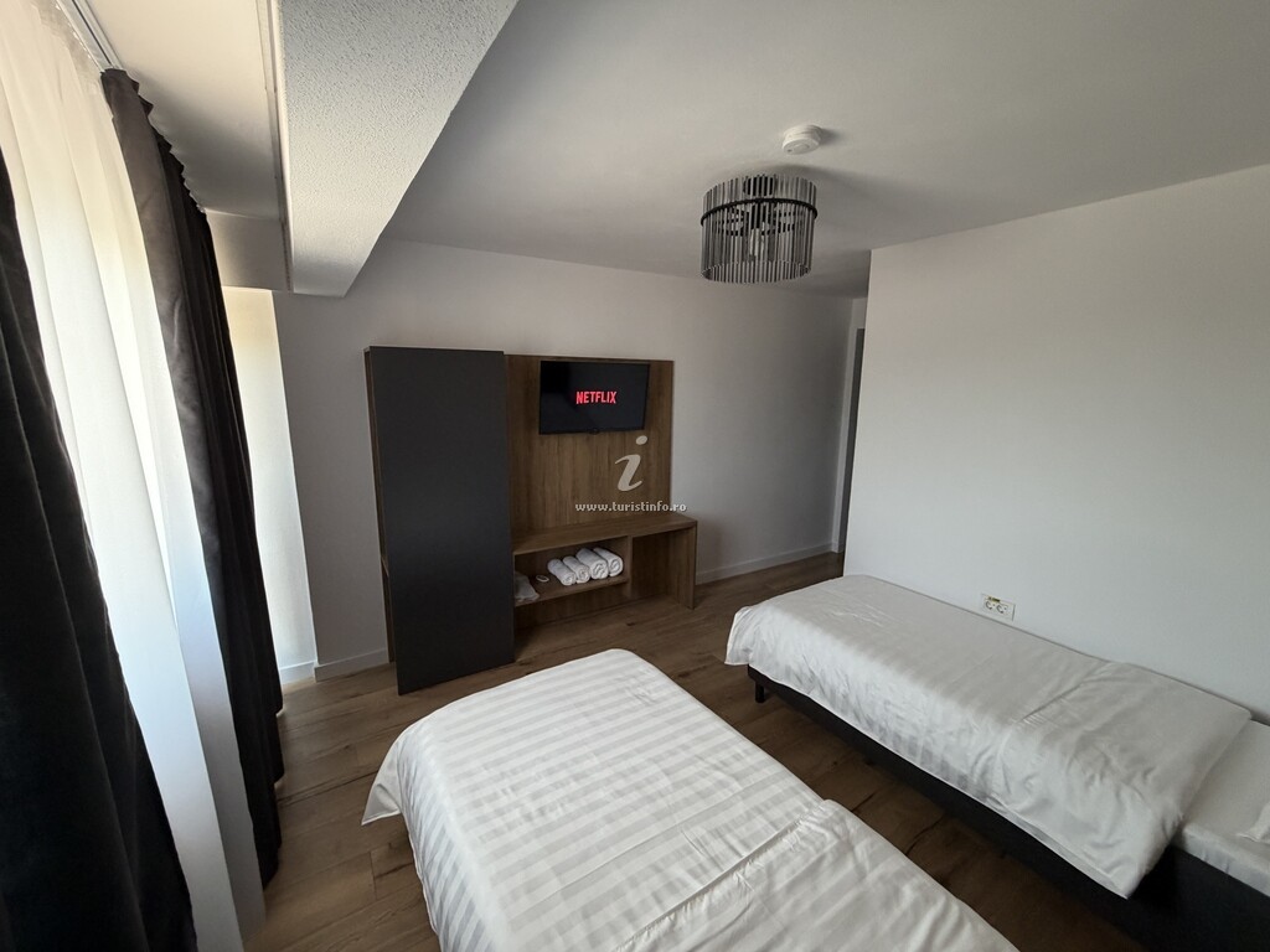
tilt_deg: -10.2
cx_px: 635
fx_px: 514
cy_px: 476
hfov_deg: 102.1
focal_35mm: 14
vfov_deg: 85.7
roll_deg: -0.5
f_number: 2.2
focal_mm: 2.22
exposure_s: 1/100
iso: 320
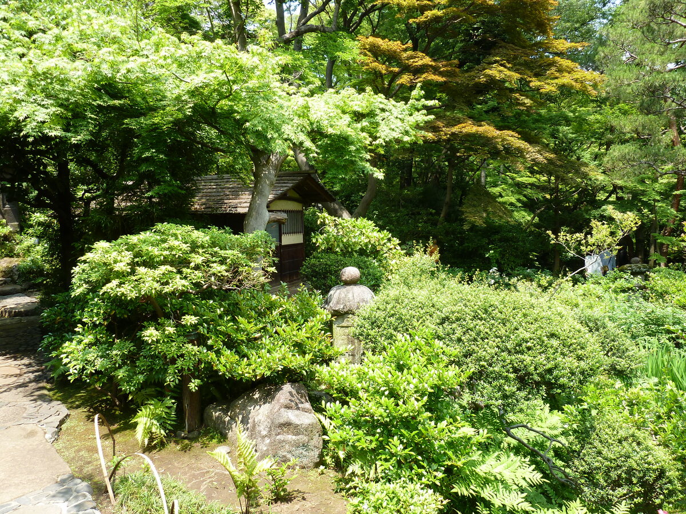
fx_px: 495
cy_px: 257
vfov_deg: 54.9
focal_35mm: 25
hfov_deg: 69.4
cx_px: 343
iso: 80
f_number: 4
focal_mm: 4.1
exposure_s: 1/125
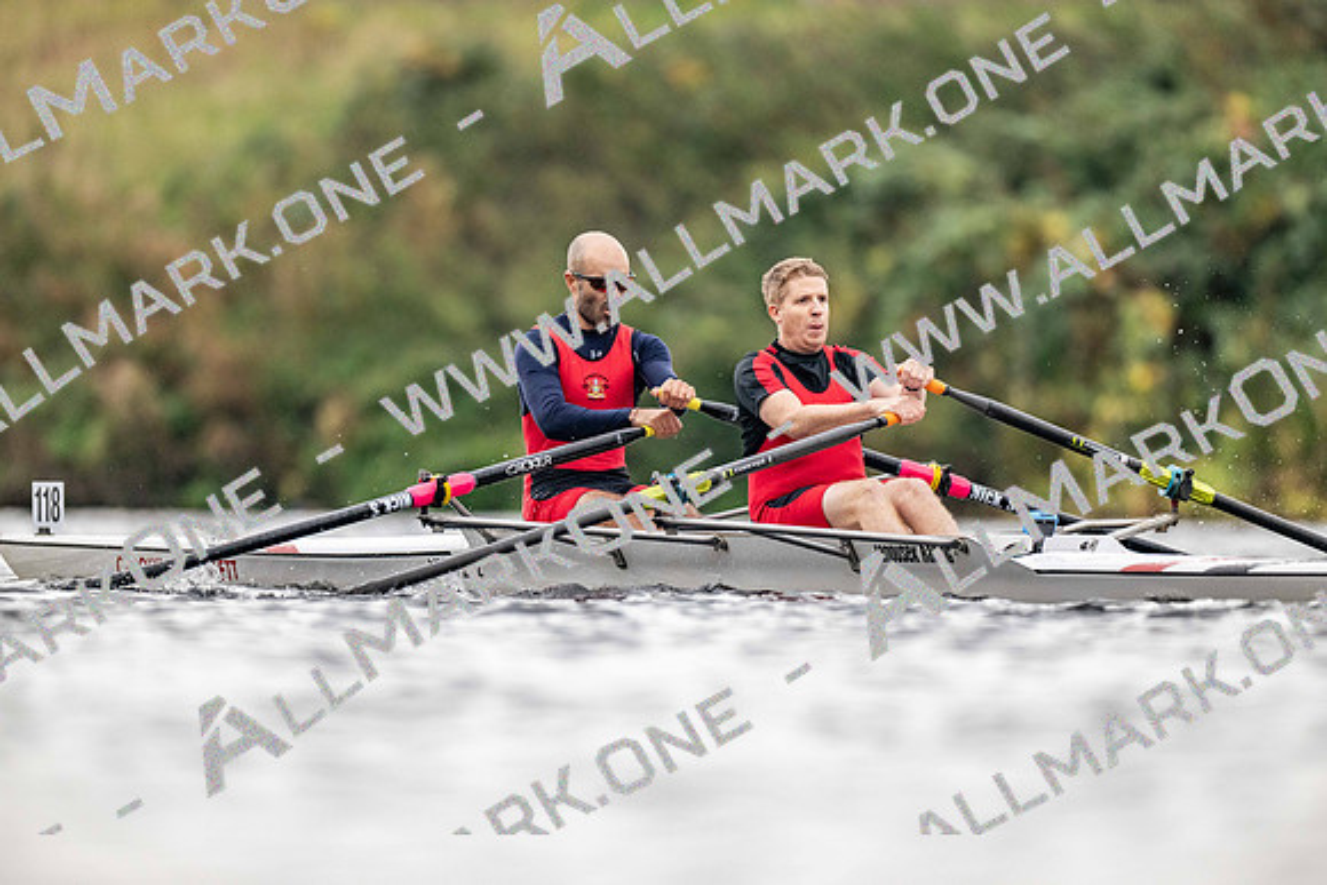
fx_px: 22121
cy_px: 442
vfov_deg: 2.3
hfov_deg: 3.4
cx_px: 664
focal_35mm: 600
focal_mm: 600
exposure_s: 1/2500
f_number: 4
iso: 2500
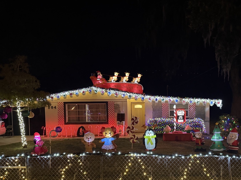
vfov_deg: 42.6
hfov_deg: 54.0
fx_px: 230
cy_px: 113
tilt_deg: -3.2
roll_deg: +1.1
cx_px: 165
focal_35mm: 33
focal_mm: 6.76
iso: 800
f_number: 1.78
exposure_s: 1/30
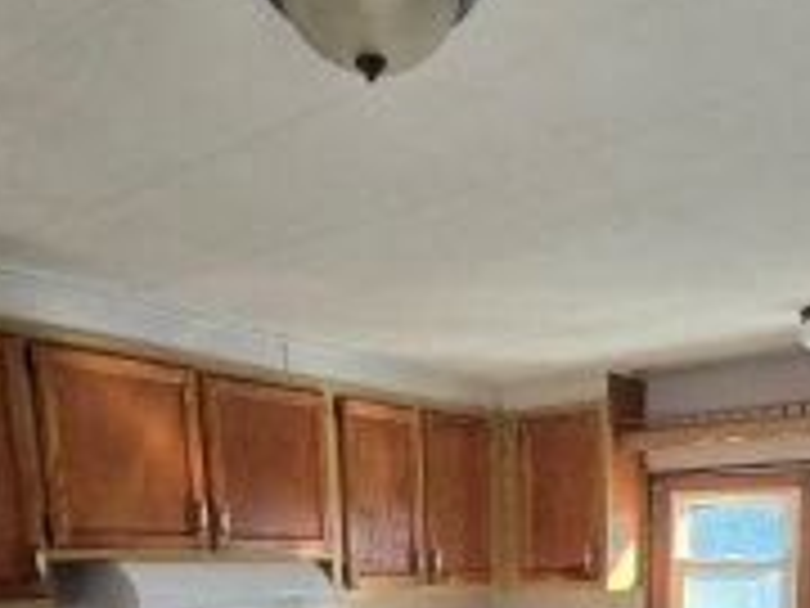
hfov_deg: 49.3
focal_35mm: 37
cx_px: 540
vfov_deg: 31.2
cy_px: 766
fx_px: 866
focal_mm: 2.2
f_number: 2.2
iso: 80
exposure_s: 1/60
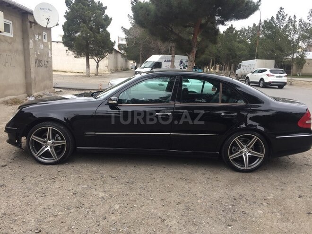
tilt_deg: -10.4
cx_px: 156
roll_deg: -2.8
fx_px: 261
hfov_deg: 61.7
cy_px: 117
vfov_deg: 48.2
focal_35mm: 29
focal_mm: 4.15
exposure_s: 1/118
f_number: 2.2
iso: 32
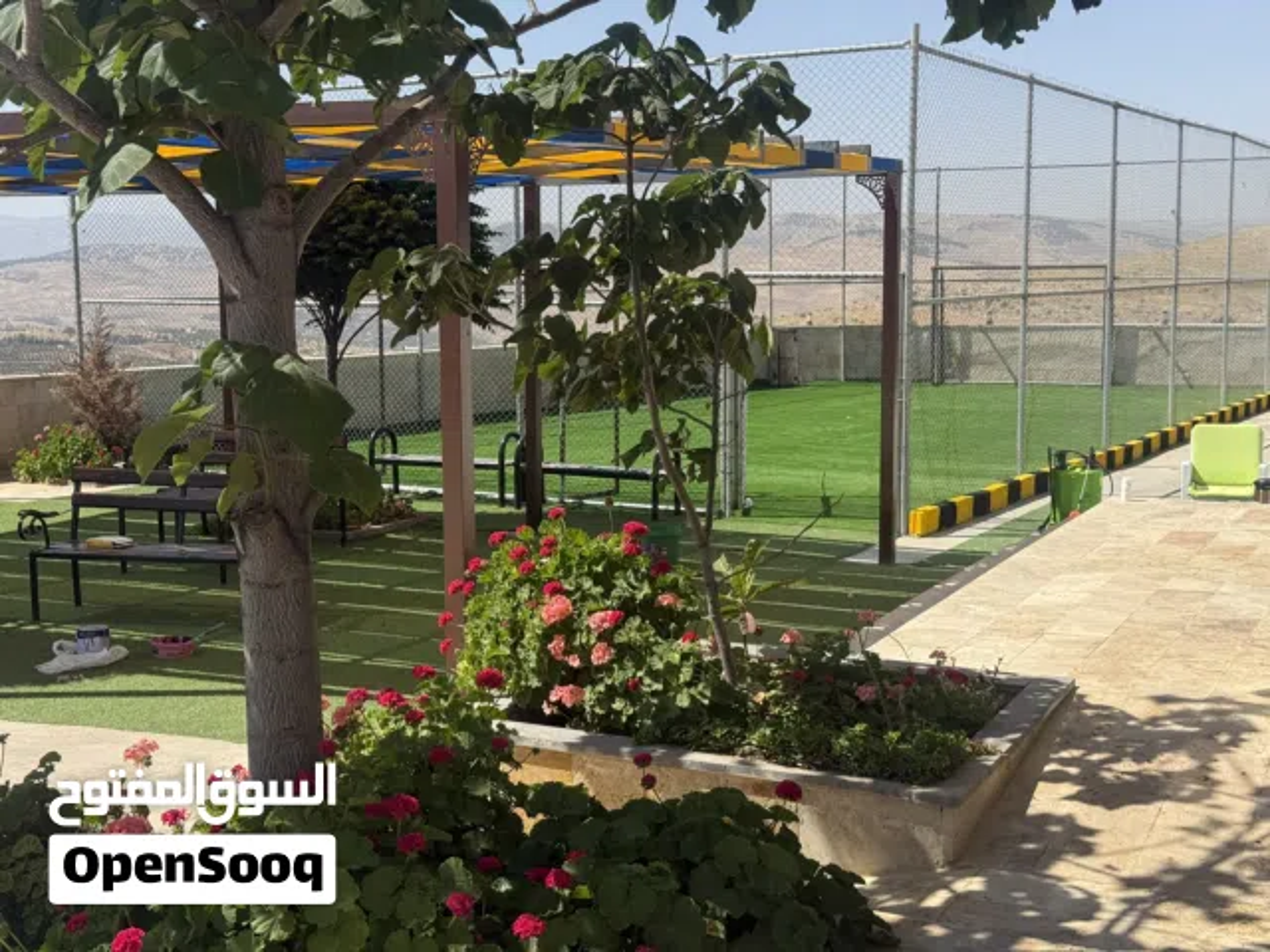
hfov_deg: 39.7
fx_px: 1761
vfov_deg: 30.3
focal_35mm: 48
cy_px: 476
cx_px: 635
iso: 80
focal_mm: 6.76
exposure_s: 1/4587
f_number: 1.78
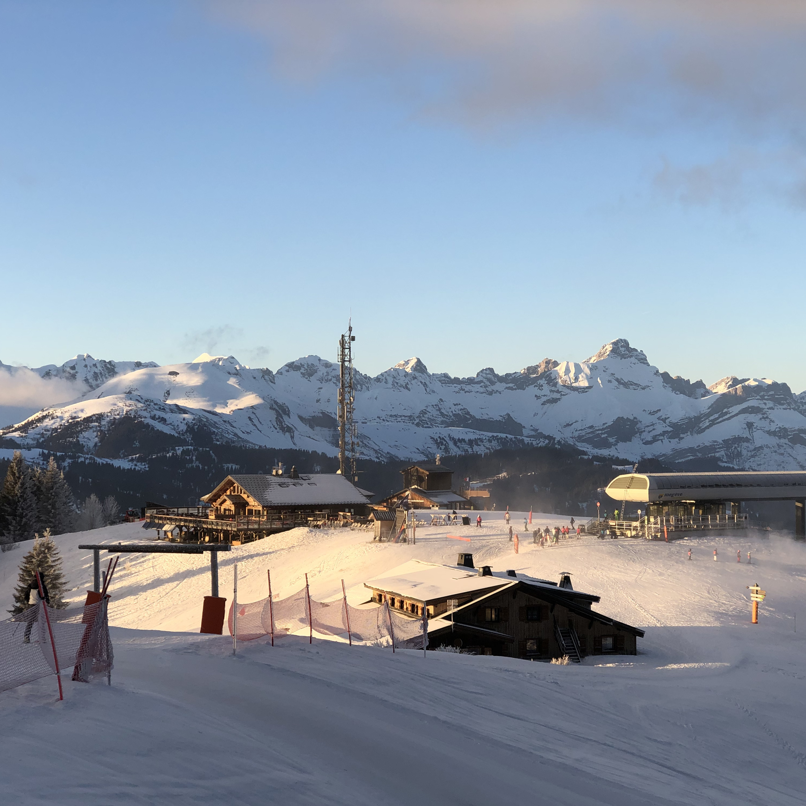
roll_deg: +0.3
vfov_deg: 27.7
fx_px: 1633
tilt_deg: +1.2
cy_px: 407
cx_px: 472
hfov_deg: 27.7
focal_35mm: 62
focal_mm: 6
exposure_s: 1/467
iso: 16
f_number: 2.4
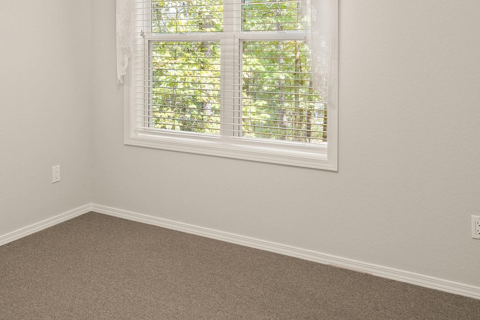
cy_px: 47
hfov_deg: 50.5
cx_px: 204
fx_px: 507
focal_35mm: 38
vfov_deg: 33.6
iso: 1250
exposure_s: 1/20
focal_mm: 18.5
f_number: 8
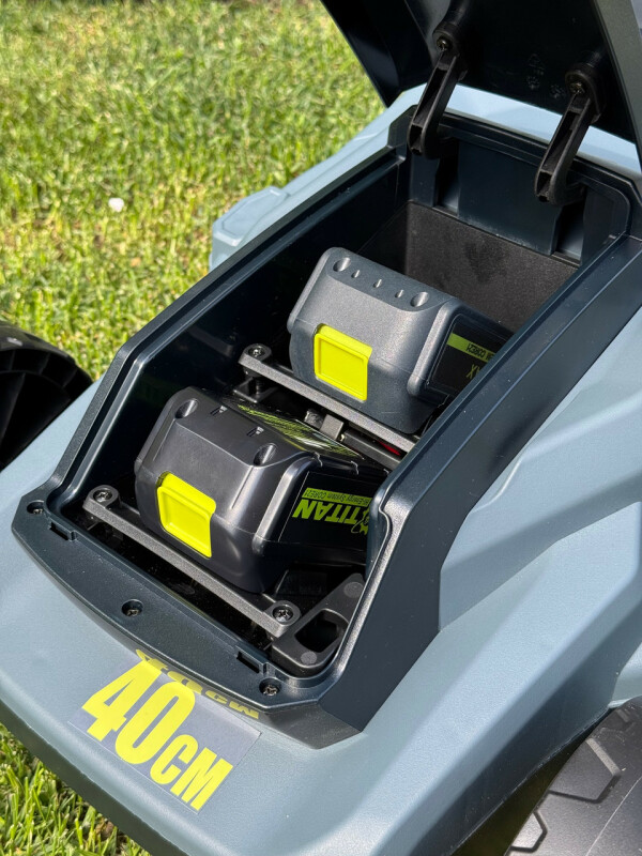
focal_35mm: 48
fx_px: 1187
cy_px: 428
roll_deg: -0.7
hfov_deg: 30.3
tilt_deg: -39.0
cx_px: 321
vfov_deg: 39.7
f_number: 1.78
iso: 64
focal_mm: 6.76
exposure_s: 1/572
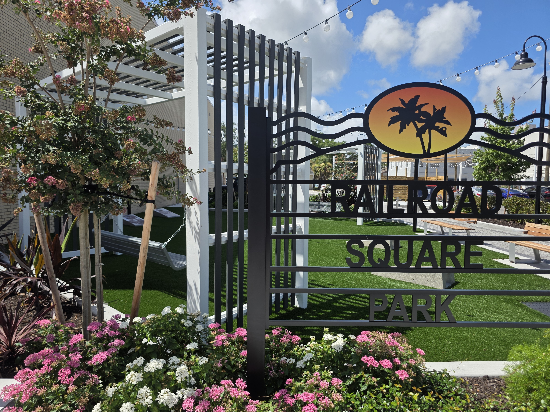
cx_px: 275
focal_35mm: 23
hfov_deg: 73.9
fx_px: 365
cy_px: 206
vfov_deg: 58.9
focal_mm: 6.3
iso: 80
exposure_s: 1/4650
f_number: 1.7
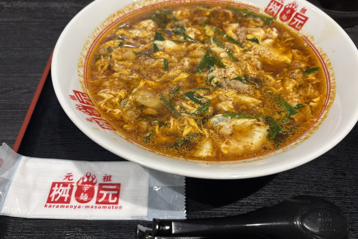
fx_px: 278
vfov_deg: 46.4
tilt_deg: -51.3
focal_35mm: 28
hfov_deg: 65.5
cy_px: 117
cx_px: 182
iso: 125
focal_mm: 5.96
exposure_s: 1/90
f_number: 1.6
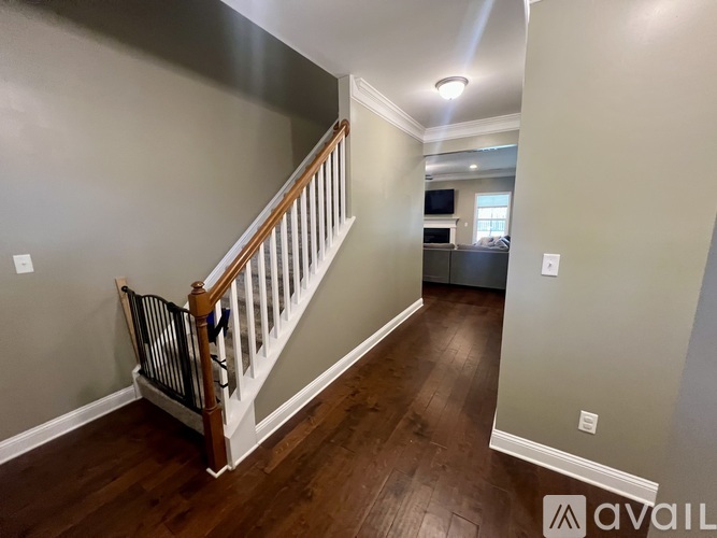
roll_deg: +1.4
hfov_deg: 106.2
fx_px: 269
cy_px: 269
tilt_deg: -7.7
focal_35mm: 13
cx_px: 358
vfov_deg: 89.9
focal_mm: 1.57
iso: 500
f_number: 1.8
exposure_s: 1/60
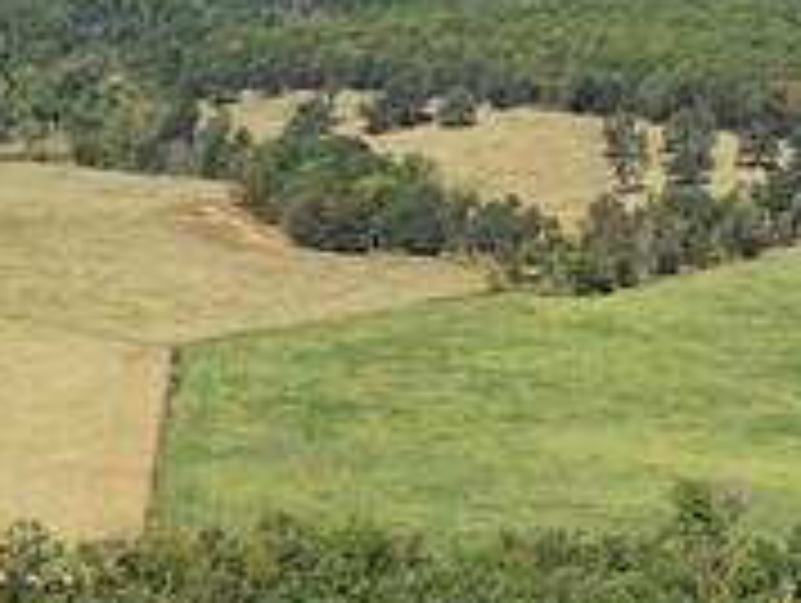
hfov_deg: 14.2
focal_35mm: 138
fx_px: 3198
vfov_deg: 10.3
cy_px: 994
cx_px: 248
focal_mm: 8.7
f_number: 1.8
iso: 180
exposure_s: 1/3200
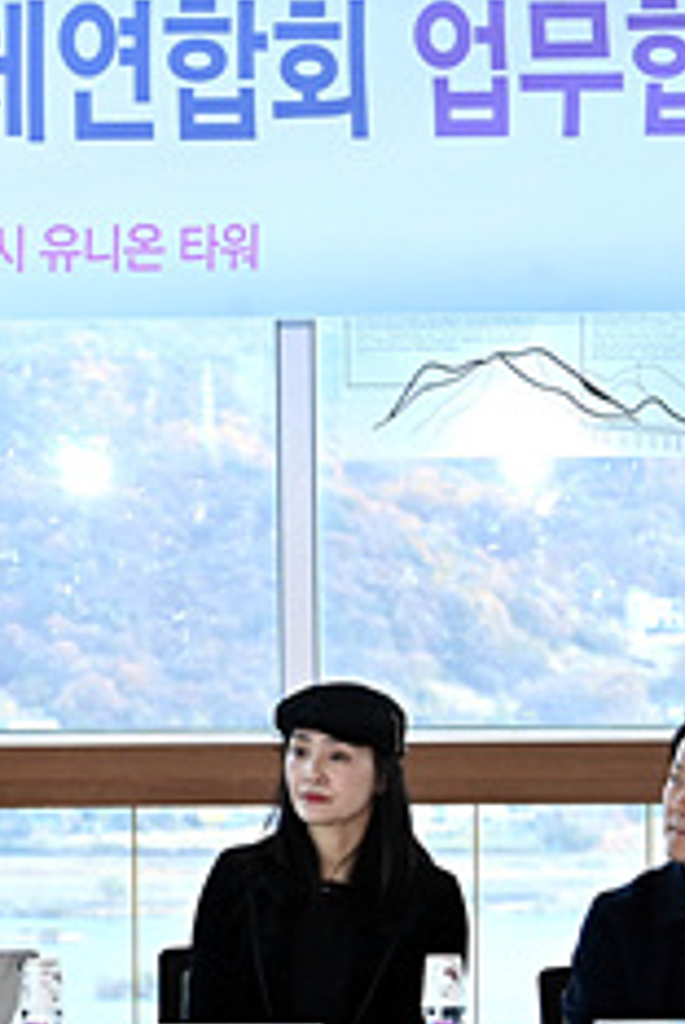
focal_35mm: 192
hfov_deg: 7.0
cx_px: -408
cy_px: 512
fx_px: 5463
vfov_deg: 10.7
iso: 800
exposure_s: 1/200
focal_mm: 70
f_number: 6.3
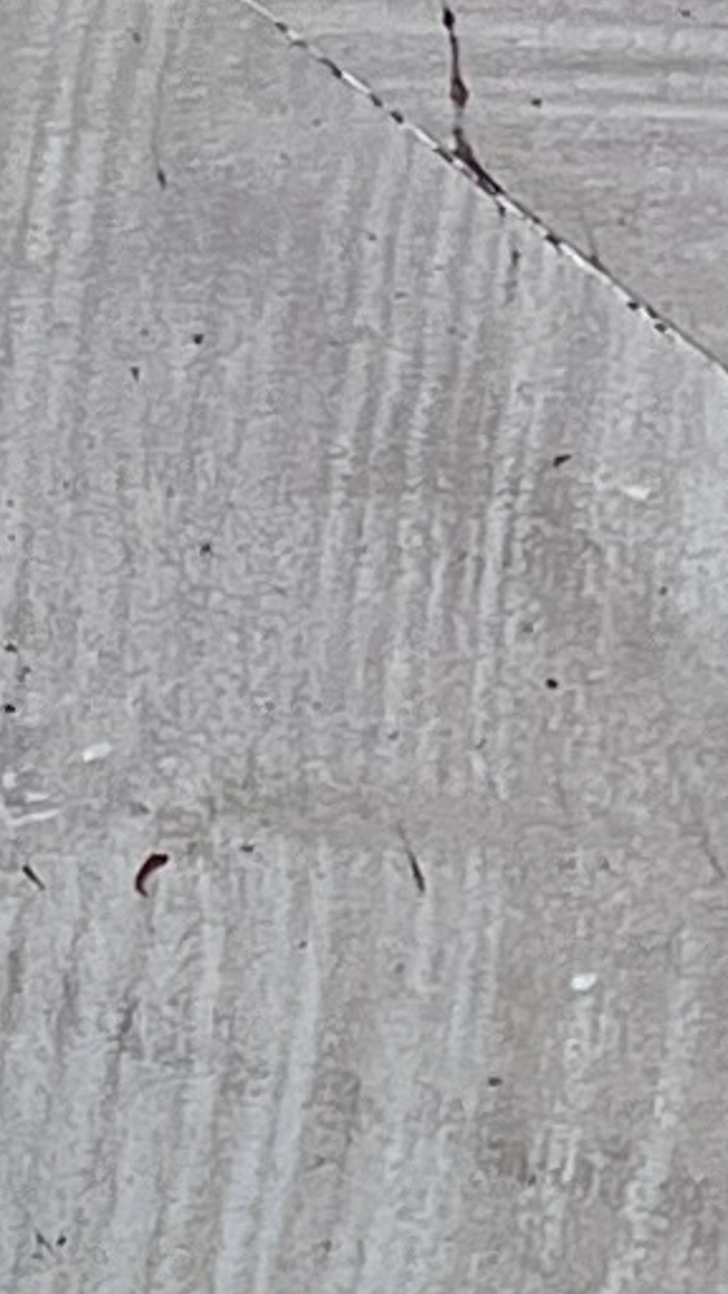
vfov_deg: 8.3
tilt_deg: -64.4
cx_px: 2933
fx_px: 7344
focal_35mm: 214
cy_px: 4024
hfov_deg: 5.1
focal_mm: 5.7
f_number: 1.5
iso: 64
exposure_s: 1/100
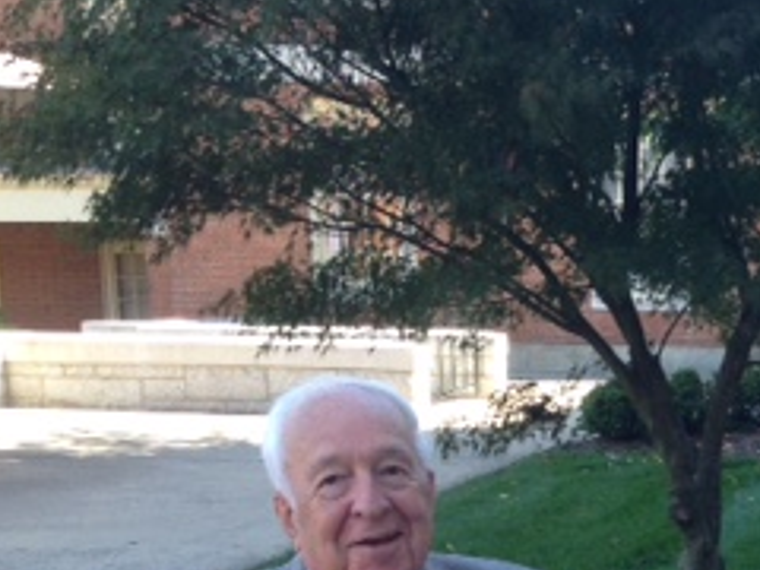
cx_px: 1001
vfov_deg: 16.2
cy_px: 668
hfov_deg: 20.3
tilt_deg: -10.8
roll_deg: +0.4
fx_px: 1932
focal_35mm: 88
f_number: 2.4
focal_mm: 4.12
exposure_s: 1/120
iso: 50
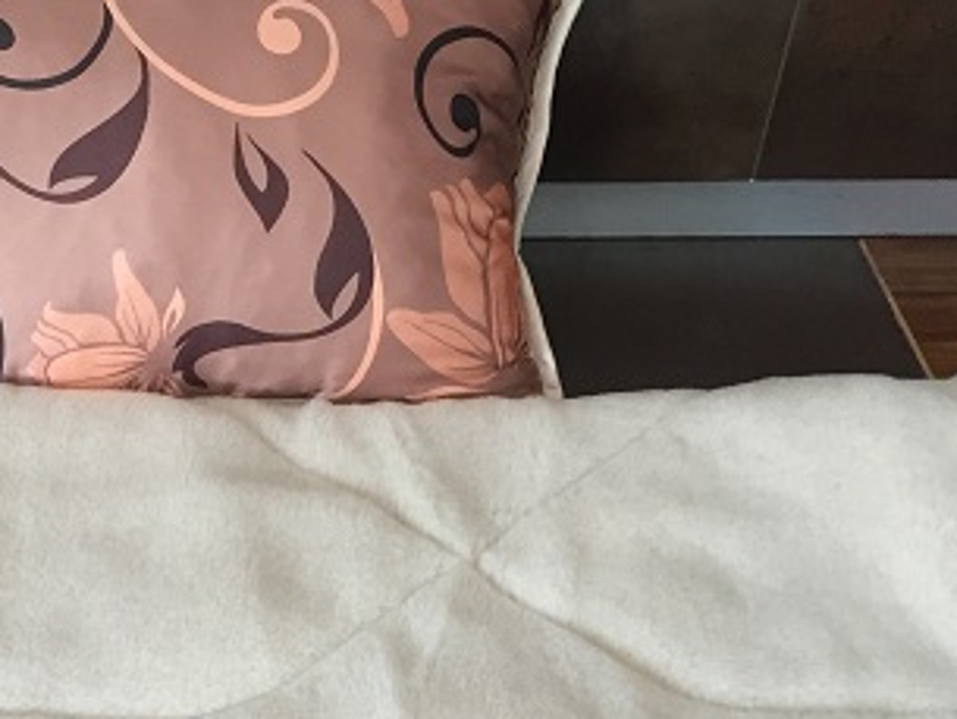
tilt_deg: -45.4
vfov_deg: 18.7
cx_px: 100
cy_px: 788
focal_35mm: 76
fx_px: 2102
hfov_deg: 24.9
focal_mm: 4.15
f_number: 2.2
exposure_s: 1/33
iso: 125
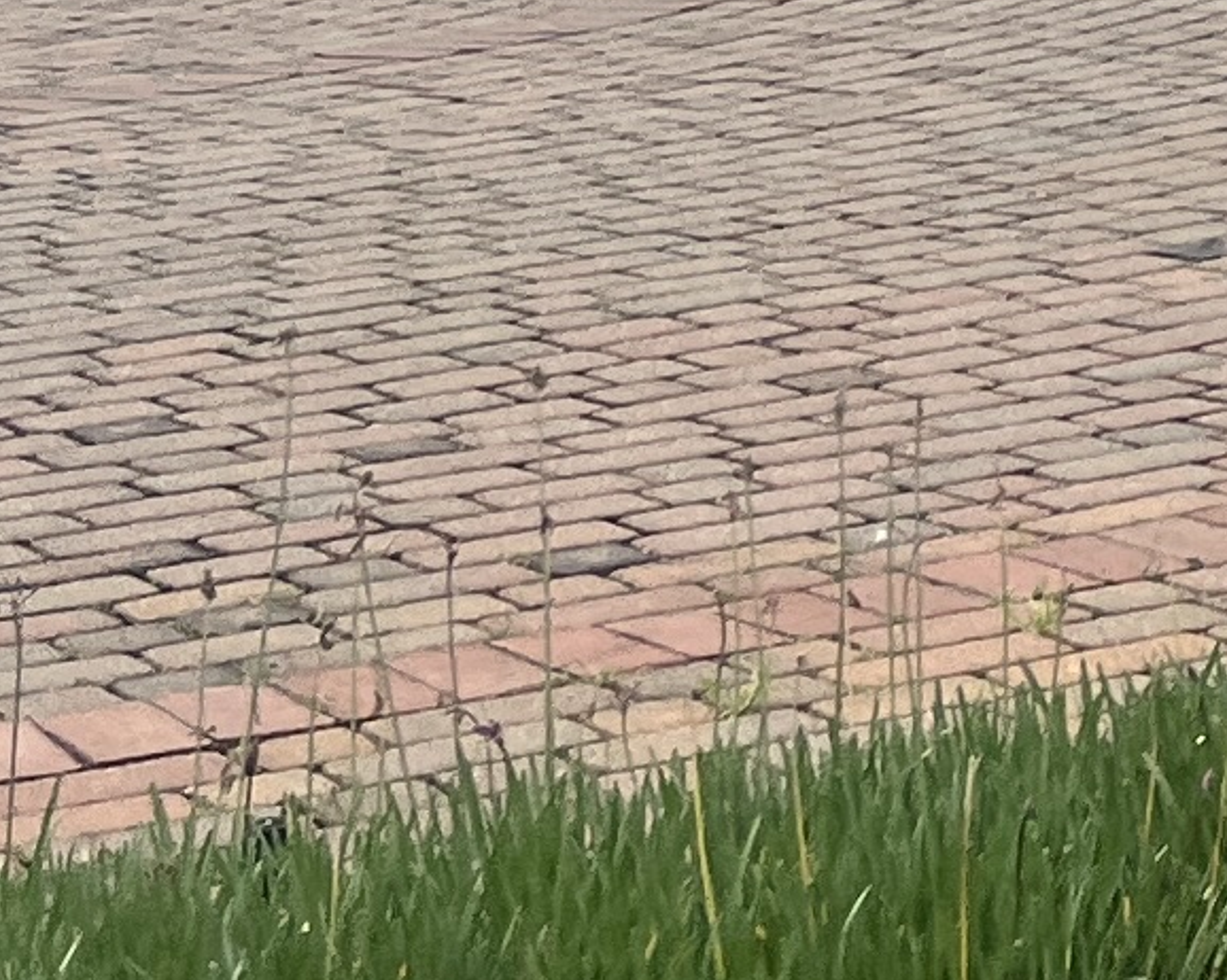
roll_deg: +0.4
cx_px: 2870
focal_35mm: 177
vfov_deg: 8.1
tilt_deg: +3.9
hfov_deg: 9.7
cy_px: -1300
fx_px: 6425
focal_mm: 5.1
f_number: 1.6
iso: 50
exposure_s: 1/4310
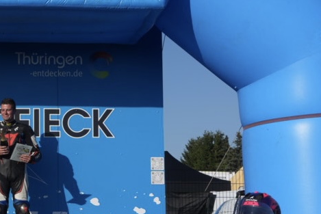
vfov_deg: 13.9
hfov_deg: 19.6
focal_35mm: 99
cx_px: -50
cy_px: 105
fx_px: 879
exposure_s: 1/1000
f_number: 5.6
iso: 100
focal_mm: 21
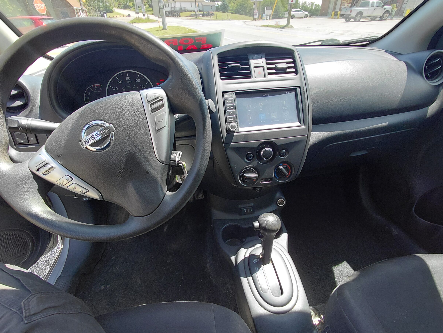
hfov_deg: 91.0
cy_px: 164
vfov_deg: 74.7
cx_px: 219
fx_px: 218
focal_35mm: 17
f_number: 2.2
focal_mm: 1.64
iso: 40
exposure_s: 1/157
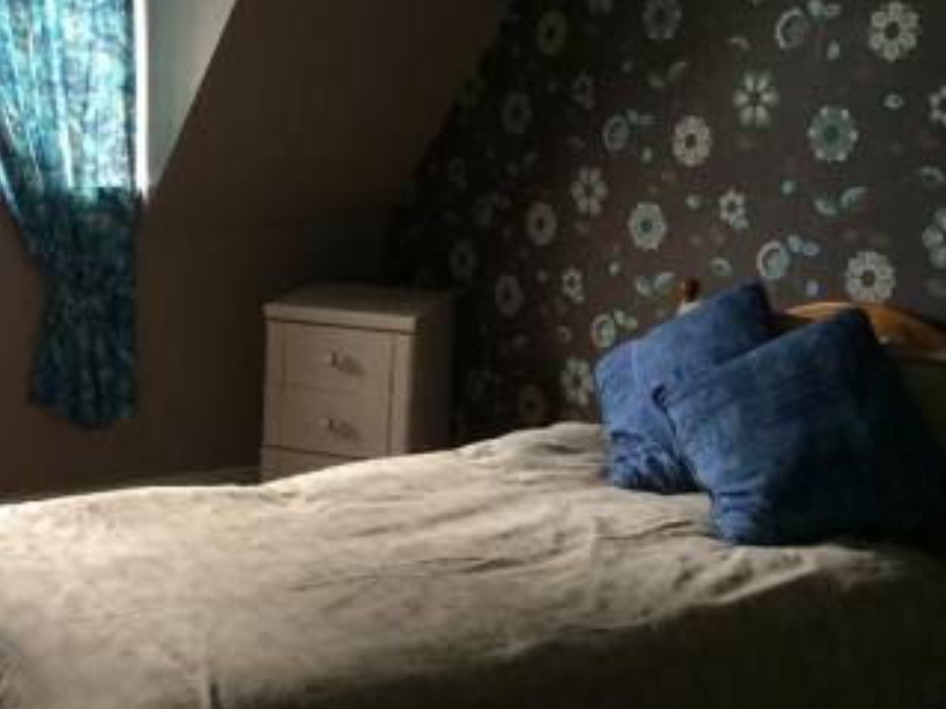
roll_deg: +0.3
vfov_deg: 27.5
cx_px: 126
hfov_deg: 34.5
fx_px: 1448
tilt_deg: -10.2
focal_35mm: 53
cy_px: 307
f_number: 2.2
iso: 80
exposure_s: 1/30
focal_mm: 4.15
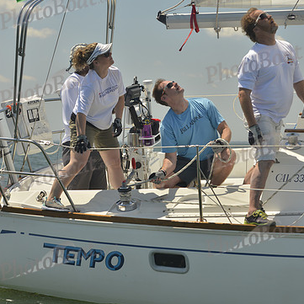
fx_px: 1222
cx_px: 162
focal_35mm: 123
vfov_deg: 14.2
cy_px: 118
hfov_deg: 14.2
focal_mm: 90
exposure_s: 1/640
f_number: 6.3
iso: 200
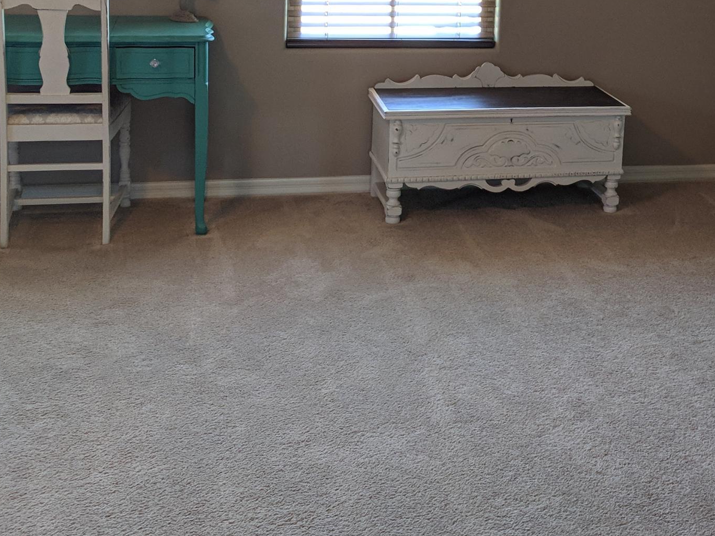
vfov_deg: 24.7
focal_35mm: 57
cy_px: 28
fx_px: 1177
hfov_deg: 32.7
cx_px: 584
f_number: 2
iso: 223
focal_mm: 4.67
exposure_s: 1/120
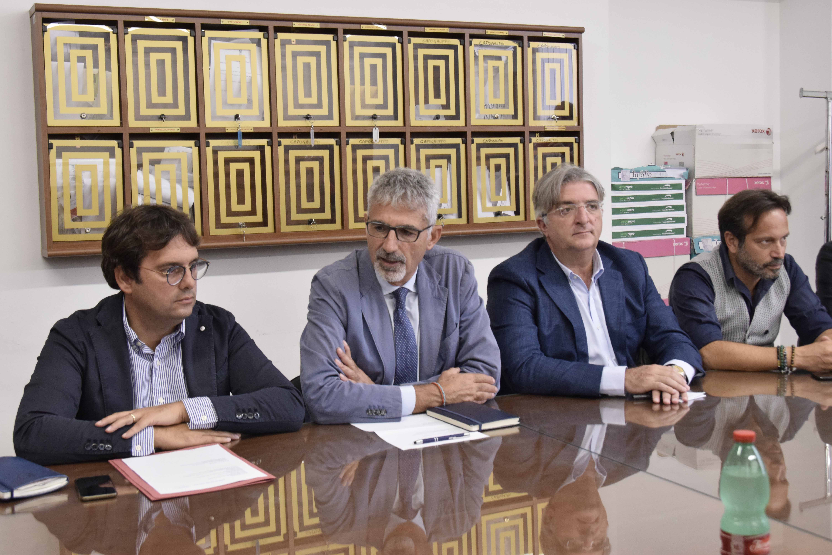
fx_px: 1075
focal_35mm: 46
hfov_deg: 42.3
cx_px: 416
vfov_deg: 28.9
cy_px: 278
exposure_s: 1/80
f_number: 8
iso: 2200
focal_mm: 31
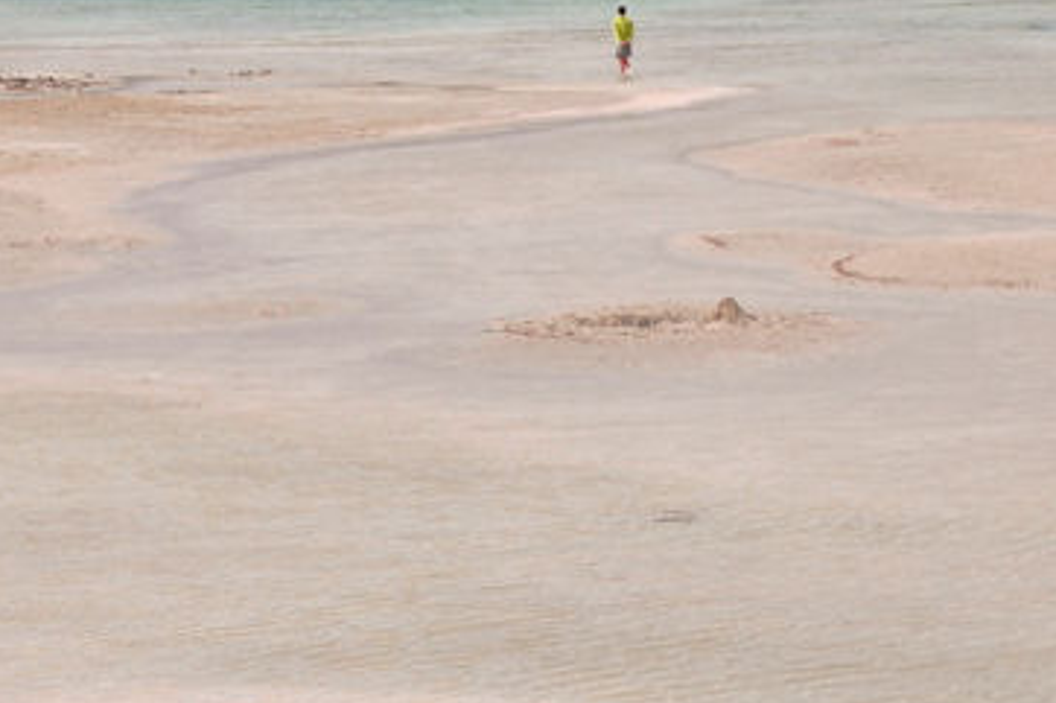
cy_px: 690
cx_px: 598
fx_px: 4662
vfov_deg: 8.6
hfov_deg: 12.9
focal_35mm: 159
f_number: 5
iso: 200
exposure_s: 1/1600
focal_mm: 32
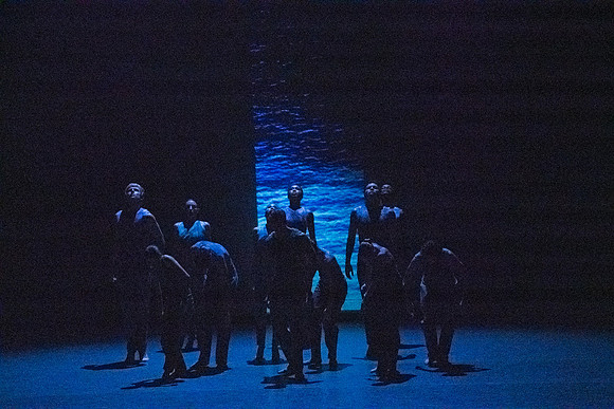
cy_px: 204
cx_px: 307
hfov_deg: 7.9
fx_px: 4418
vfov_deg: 5.3
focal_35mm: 259
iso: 25600
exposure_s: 1/400
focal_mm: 259
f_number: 5.6
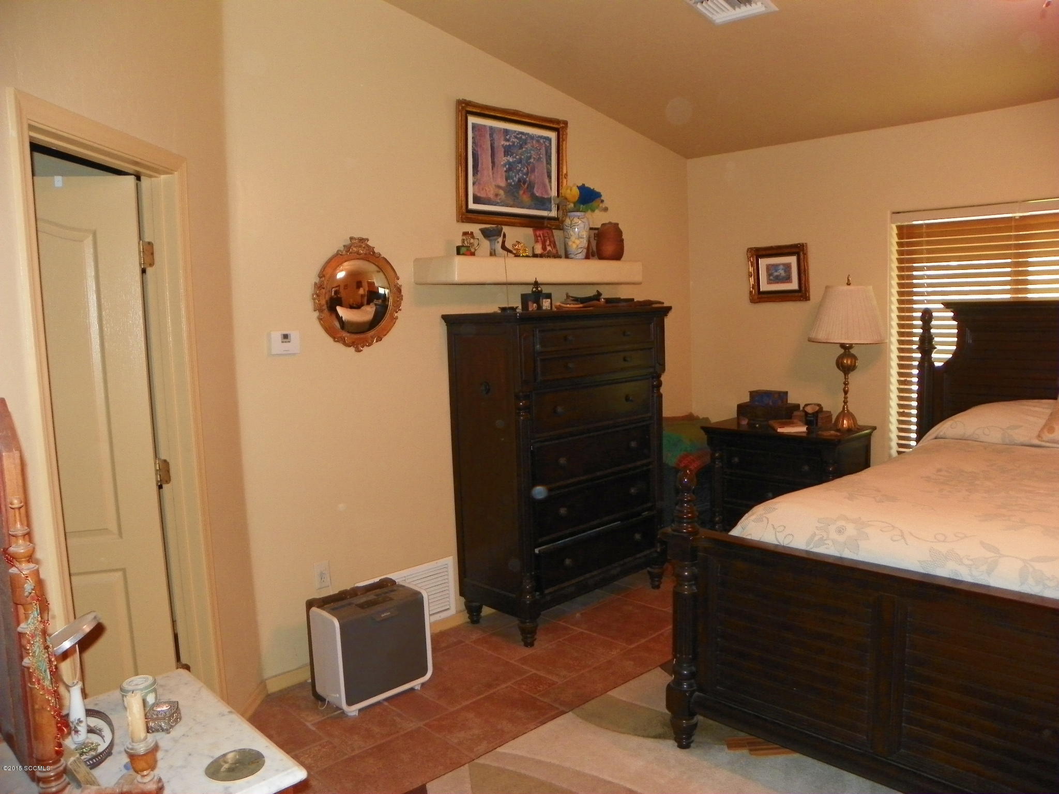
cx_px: 530
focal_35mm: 26
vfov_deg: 53.1
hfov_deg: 67.3
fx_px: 795
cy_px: 397
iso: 200
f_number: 2.8
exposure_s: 1/30
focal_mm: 4.6
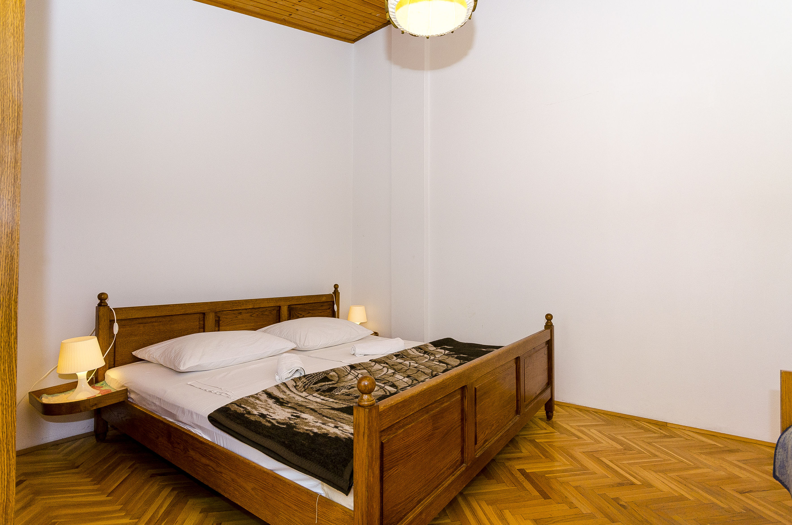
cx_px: 396
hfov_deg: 92.6
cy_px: 262
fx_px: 379
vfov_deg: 69.4
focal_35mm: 17
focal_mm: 11.5
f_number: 8
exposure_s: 1/160
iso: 200
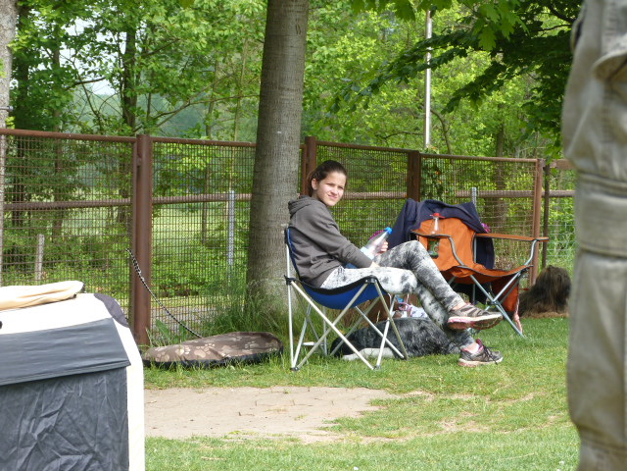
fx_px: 2391
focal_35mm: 132
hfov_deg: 14.9
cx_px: 314
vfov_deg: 11.2
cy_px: 236
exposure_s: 1/125
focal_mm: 23.8
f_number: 4
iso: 80
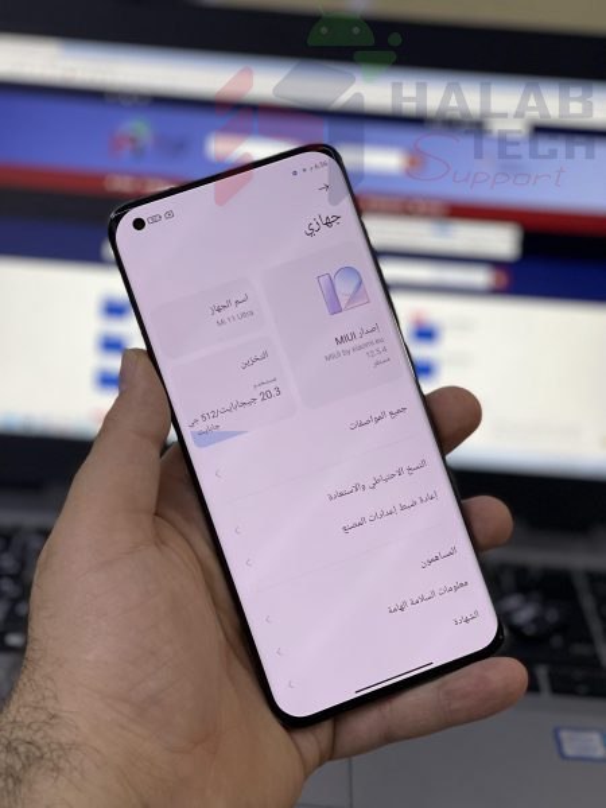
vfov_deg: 30.3
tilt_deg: -21.6
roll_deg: -5.0
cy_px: 404
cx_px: 303
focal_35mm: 64
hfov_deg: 22.9
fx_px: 1494
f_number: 2.2
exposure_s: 1/100
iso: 125
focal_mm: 7.5
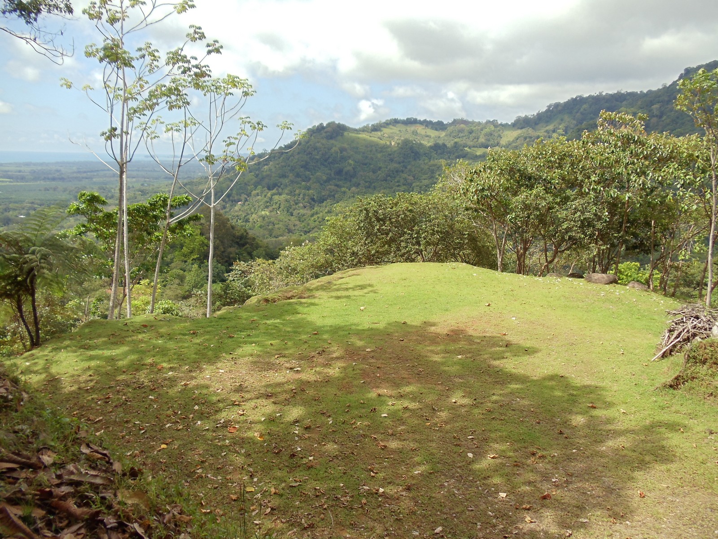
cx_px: 359
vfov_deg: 32.9
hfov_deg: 42.9
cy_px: 270
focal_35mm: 44
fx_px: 913
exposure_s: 1/200
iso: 100
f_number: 7.1
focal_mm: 6
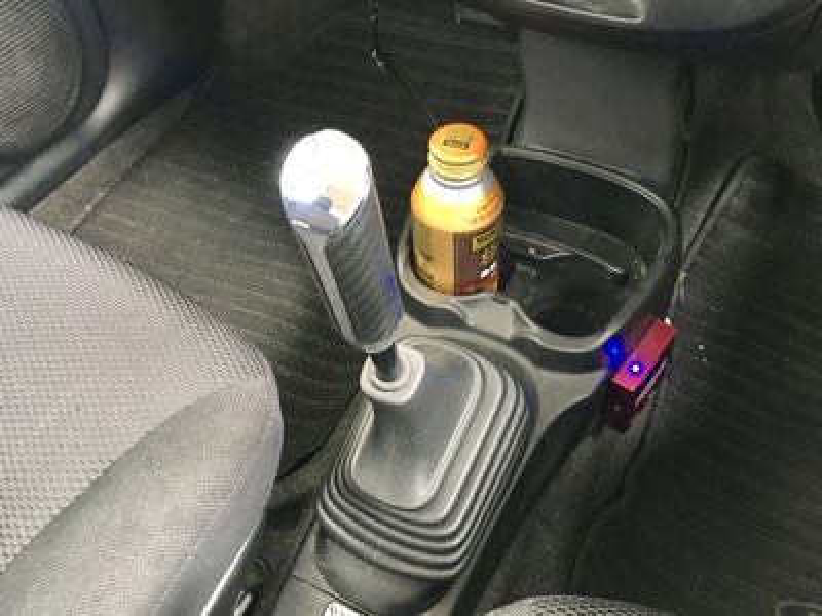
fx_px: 689
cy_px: 308
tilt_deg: -49.8
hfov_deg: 61.7
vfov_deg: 48.2
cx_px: 411
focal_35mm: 29
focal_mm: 4.15
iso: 200
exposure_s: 1/17
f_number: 2.2
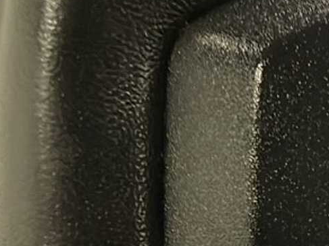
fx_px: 874
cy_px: 202
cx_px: 397
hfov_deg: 20.0
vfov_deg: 15.9
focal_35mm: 92
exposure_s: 1/40
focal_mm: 5.1
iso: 1250
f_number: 1.6
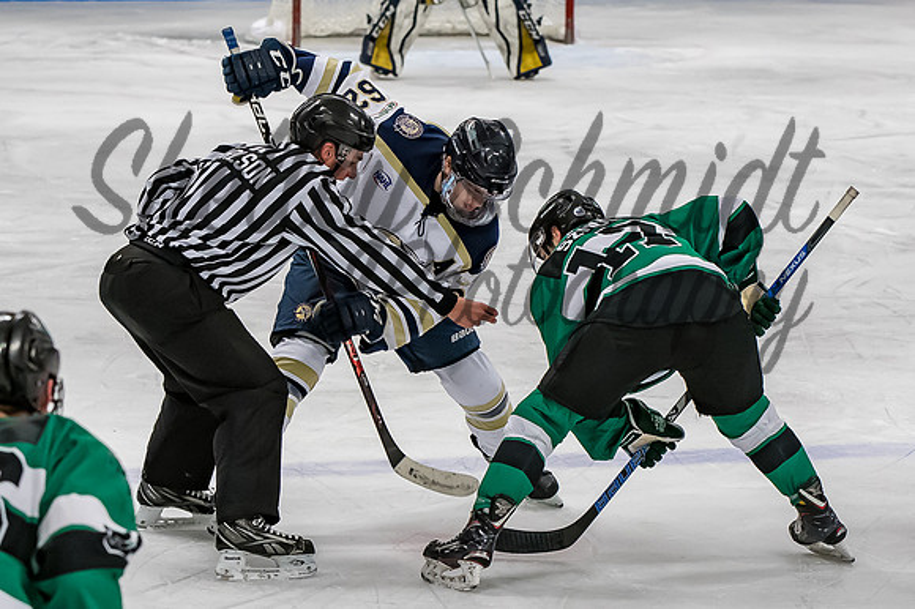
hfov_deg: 8.8
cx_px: 461
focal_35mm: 235
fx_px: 5973
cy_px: 267
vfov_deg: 5.8
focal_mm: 100
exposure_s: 1/800
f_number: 4
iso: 2500
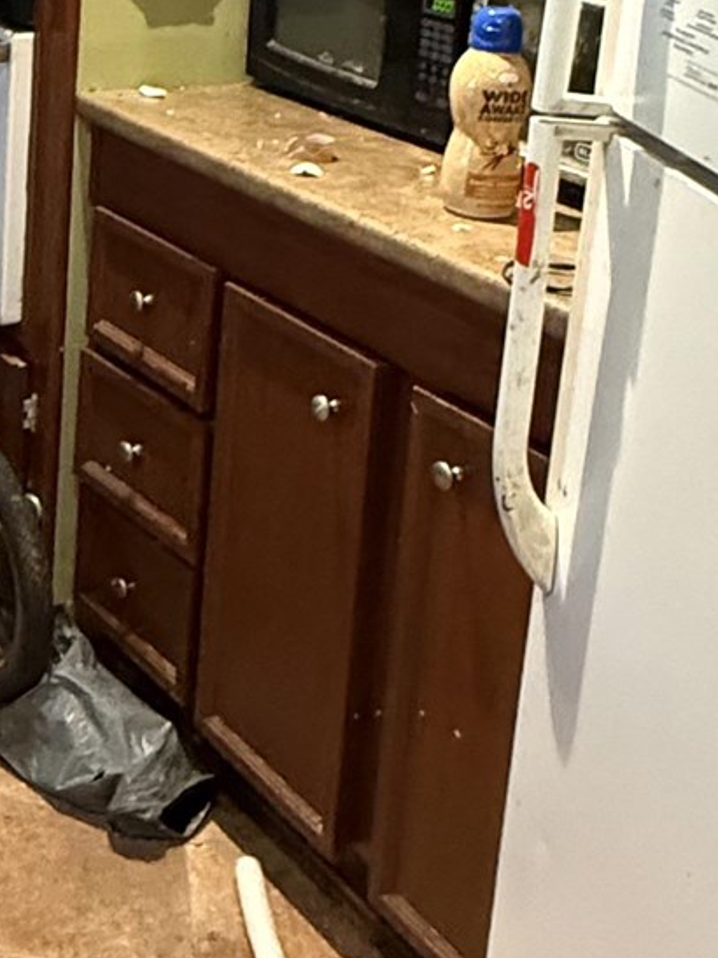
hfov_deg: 22.9
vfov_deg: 30.8
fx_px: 1632
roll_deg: -1.8
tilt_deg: -9.1
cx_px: -137
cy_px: 40
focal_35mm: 59
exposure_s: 1/60
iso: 1000
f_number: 2.2
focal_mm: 2.22
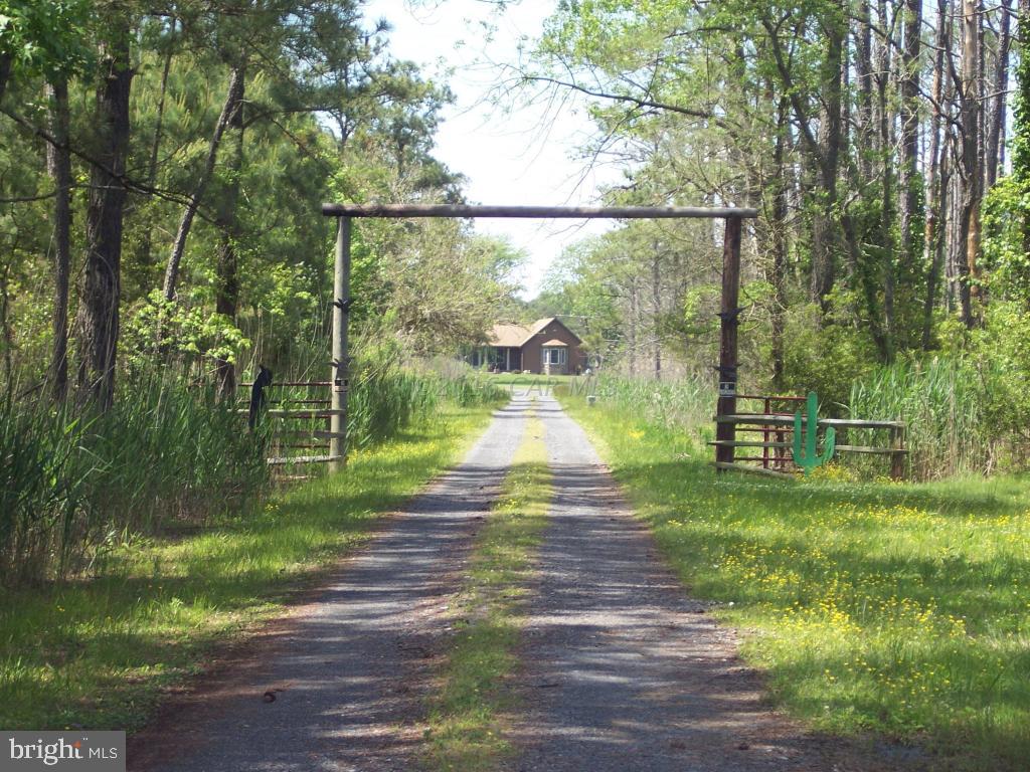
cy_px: 386
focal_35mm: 117
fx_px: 3481
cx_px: 515
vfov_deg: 12.7
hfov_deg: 16.8
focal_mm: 24
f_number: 4.8
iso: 100
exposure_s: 1/180
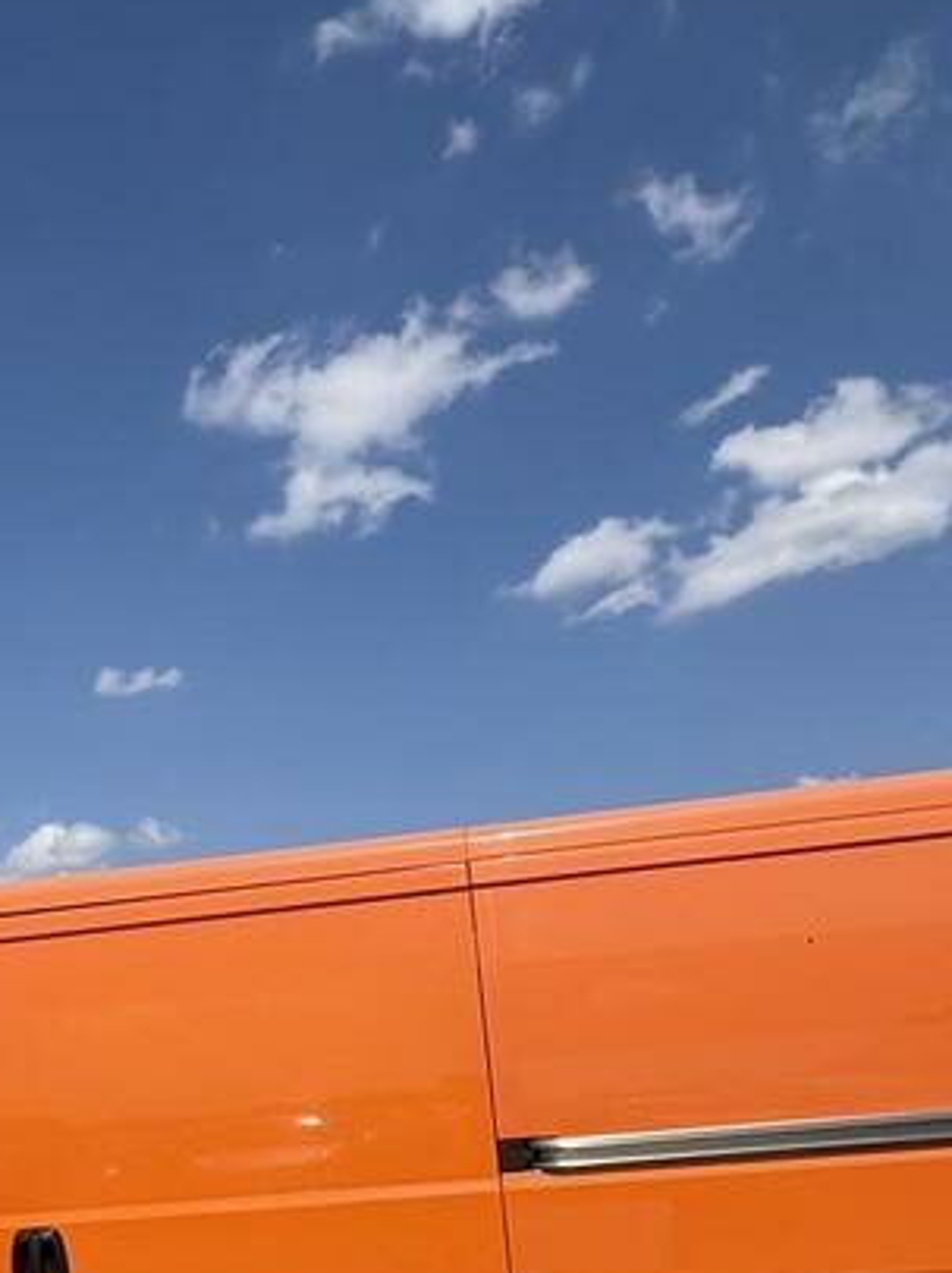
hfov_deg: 44.1
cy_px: 1018
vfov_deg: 54.4
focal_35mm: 31
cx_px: 251
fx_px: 1139
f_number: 2.2
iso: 50
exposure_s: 1/2874
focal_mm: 2.22
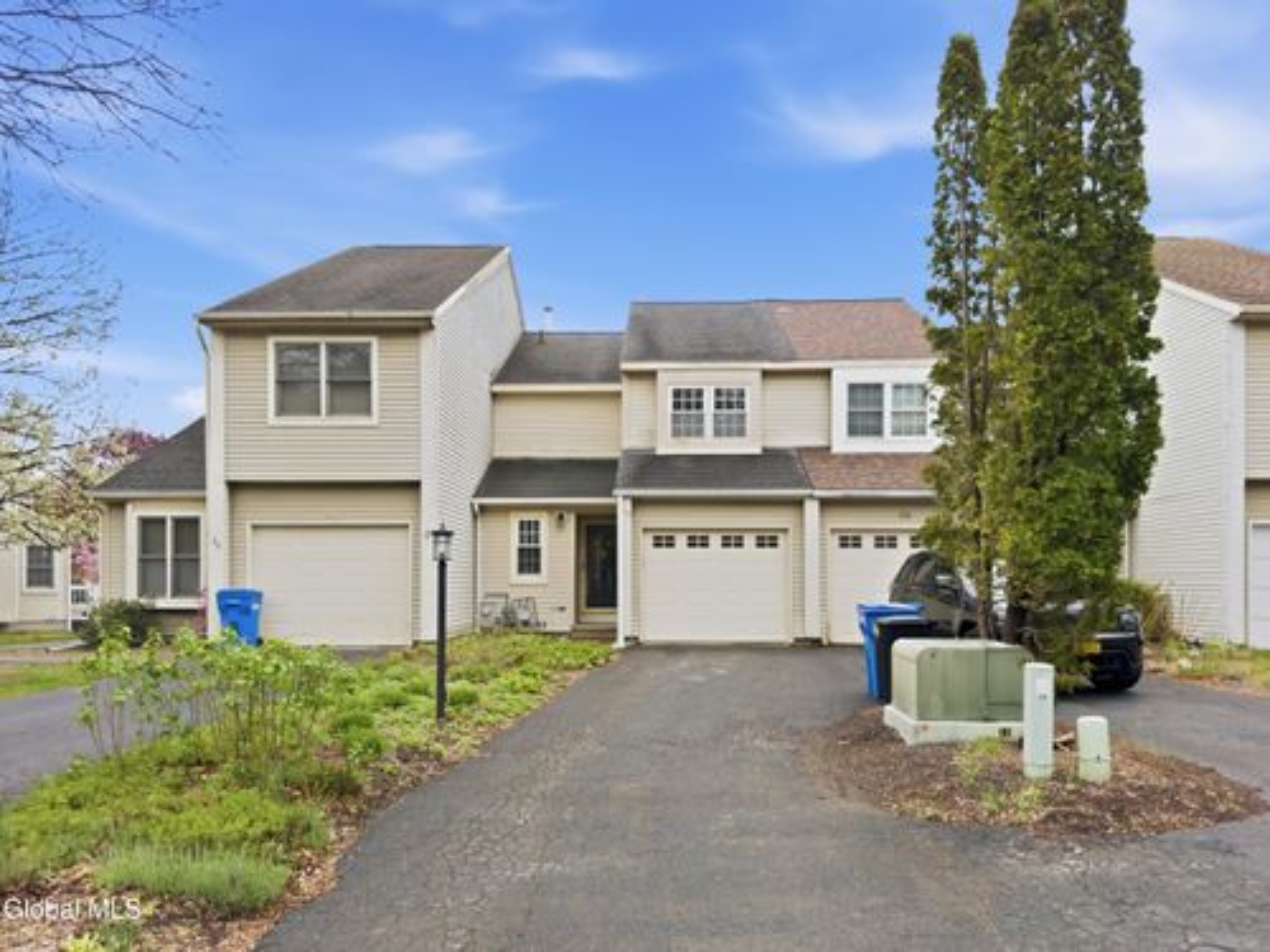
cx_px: 635
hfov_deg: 71.6
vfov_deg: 56.8
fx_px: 881
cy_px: 476
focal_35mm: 24
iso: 100
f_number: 1.8
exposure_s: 1/6849
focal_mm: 6.8
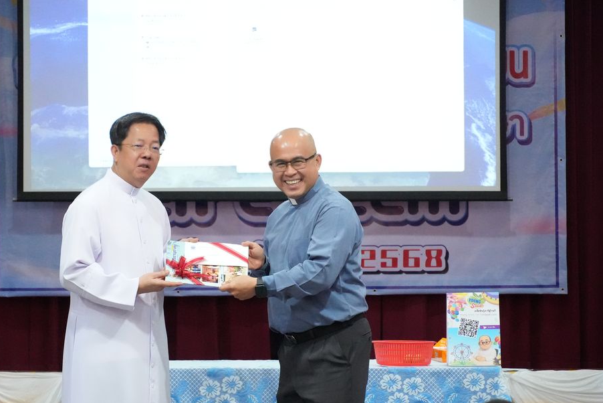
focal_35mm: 187
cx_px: 230
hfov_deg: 11.0
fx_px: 3133
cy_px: 239
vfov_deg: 7.3
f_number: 5.6
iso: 10000
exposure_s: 1/200
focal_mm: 100
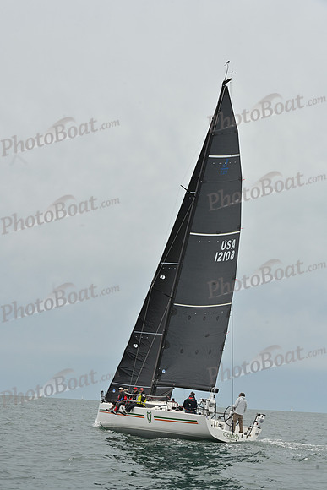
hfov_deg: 17.5
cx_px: 164
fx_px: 1062
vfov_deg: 26.0
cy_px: 245
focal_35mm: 78
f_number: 10
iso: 320
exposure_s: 1/1000
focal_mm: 78
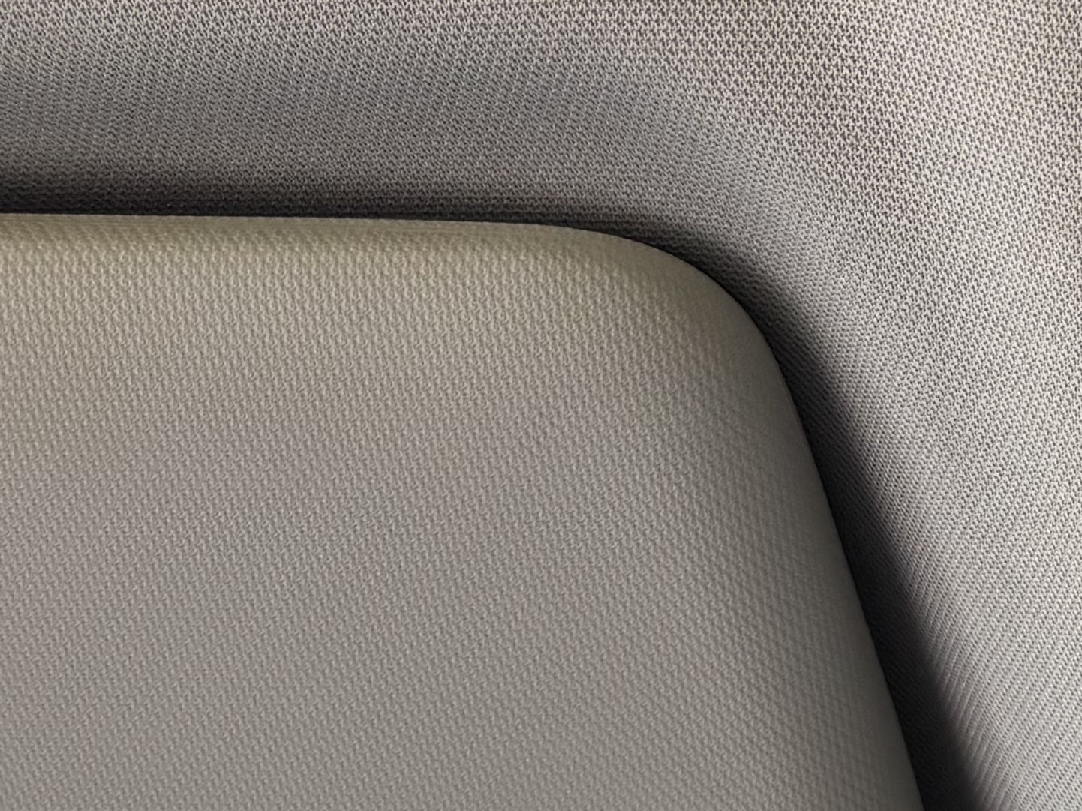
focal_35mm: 103
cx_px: 1880
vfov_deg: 14.4
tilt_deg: +52.0
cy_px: 491
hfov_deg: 16.4
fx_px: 3219
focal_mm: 5.96
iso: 125
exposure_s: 1/121
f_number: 1.6
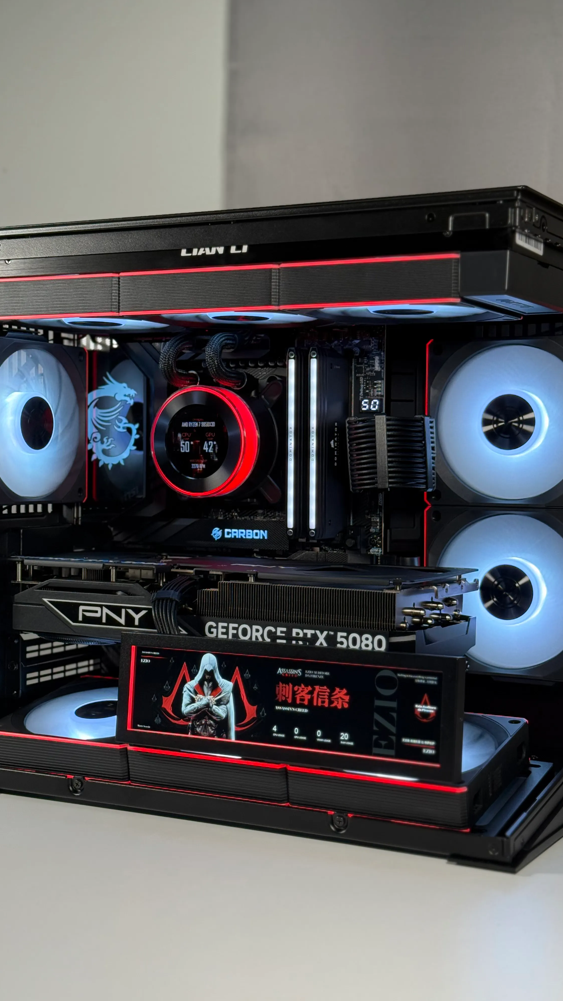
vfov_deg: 39.2
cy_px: 498
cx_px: 279
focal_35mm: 53
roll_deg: -1.5
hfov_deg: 22.6
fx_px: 1406
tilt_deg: -0.6
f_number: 1.78
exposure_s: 1/74
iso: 80
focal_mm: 6.76
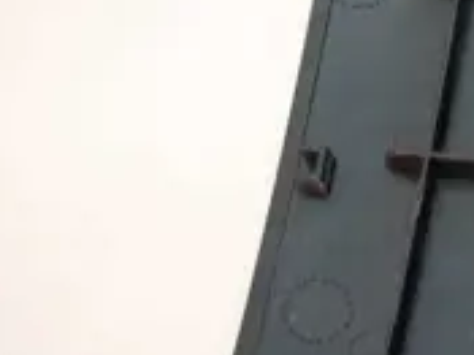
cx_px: 676
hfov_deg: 7.9
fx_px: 3359
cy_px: 27
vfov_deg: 6.0
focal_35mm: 245
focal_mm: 55
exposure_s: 1/30
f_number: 5.6
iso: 640
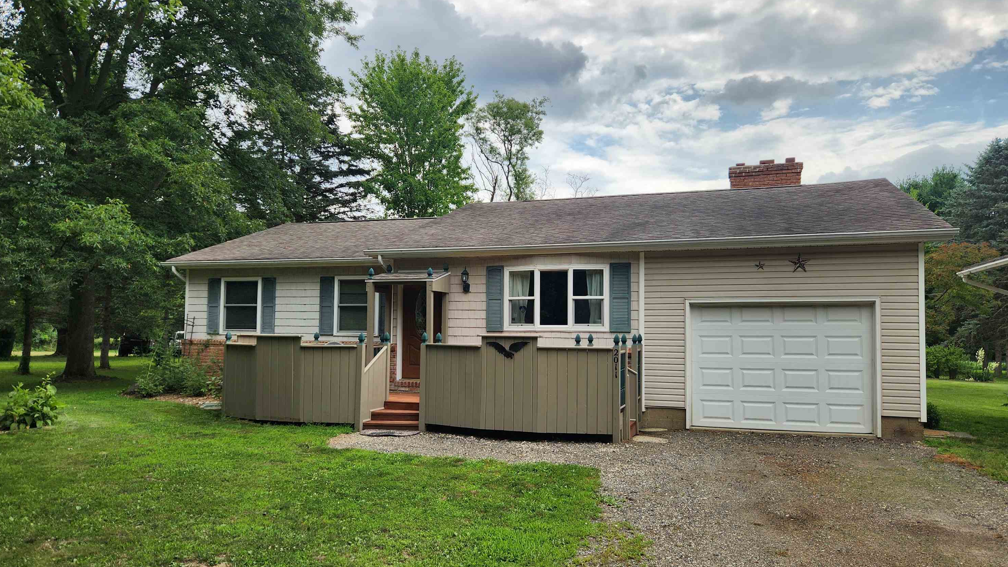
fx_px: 695
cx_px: 514
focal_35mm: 26
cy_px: 301
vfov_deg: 44.4
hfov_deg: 71.9
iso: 20
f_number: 1.8
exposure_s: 1/1376
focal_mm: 5.4
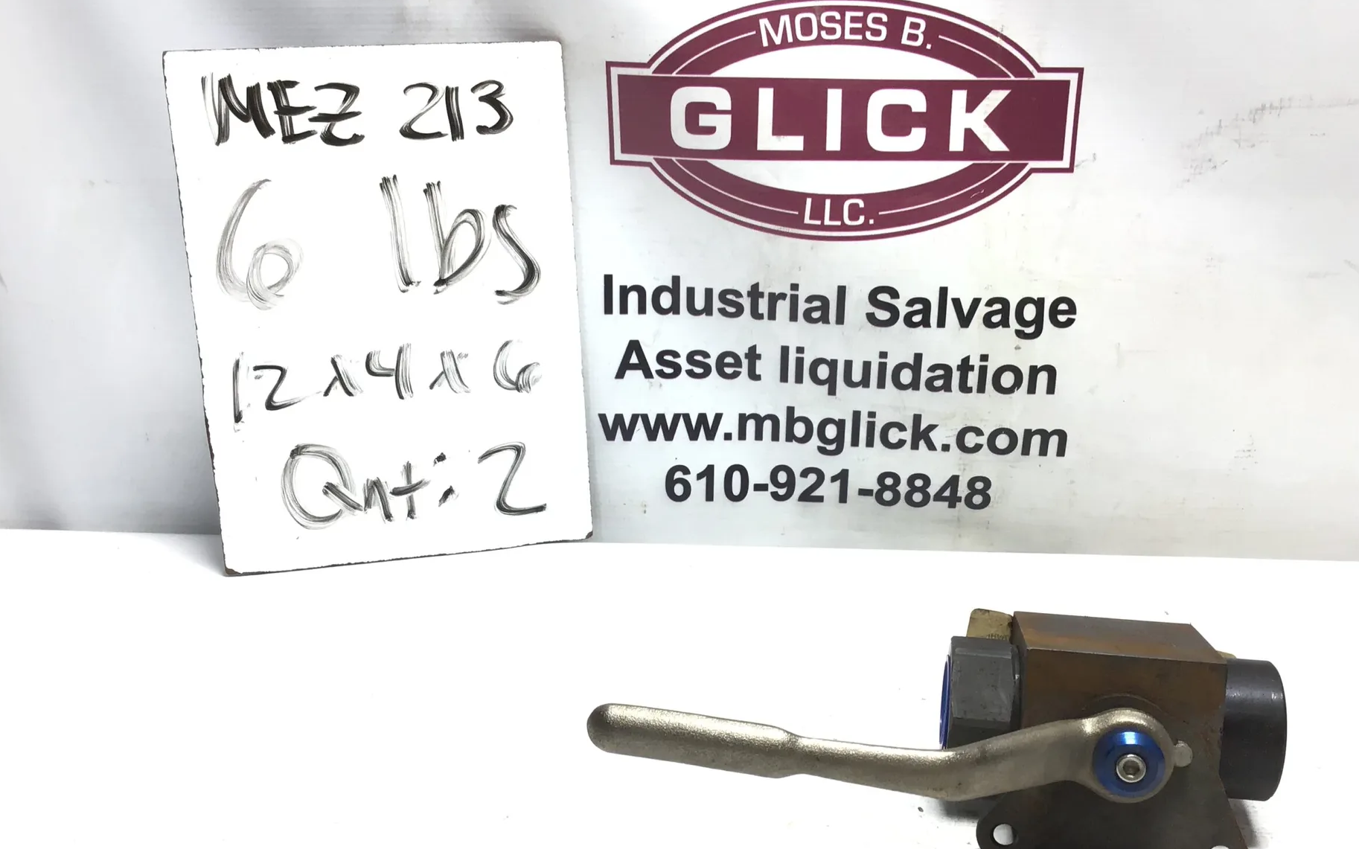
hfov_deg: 54.0
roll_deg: -0.1
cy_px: 507
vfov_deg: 35.2
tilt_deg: -19.5
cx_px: 703
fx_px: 1333
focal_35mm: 36
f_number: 2.4
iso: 40
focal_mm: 3.3
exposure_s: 1/120
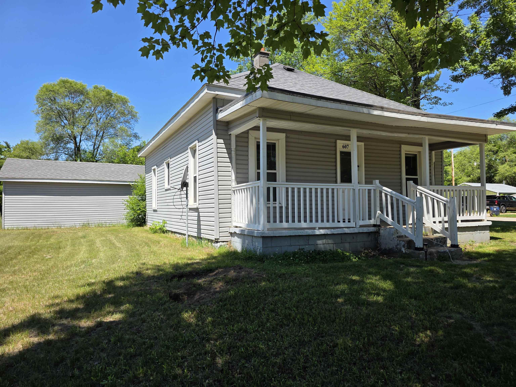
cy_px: 194
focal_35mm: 23
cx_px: 258
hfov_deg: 73.9
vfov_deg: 58.9
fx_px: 343
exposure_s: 1/2671
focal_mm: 6.3
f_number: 1.7
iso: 80
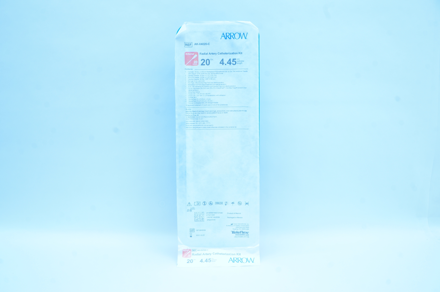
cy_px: 146
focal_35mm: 27
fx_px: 330
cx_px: 220
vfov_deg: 47.8
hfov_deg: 67.4
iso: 400
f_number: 13
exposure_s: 1/13
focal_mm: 18
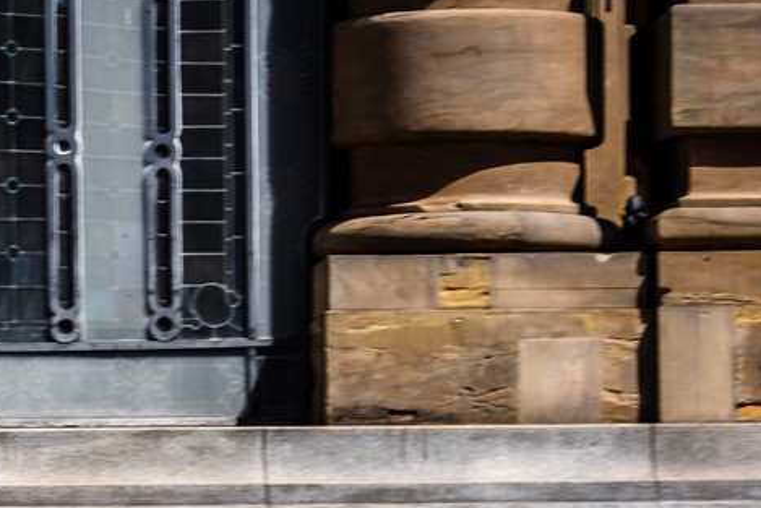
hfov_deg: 6.3
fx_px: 6851
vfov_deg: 4.2
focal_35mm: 324
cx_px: -37
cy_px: 678
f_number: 9
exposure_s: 1/320
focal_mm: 95
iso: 400
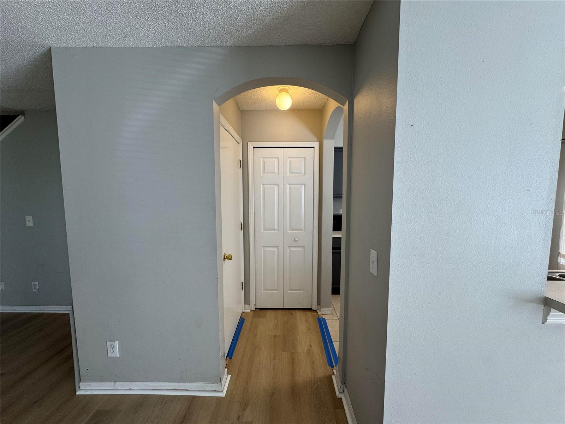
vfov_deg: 85.7
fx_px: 229
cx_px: 282
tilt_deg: -4.8
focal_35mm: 14
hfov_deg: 102.1
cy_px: 212
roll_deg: -0.1
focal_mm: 2.22
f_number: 2.2
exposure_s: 1/120
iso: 80
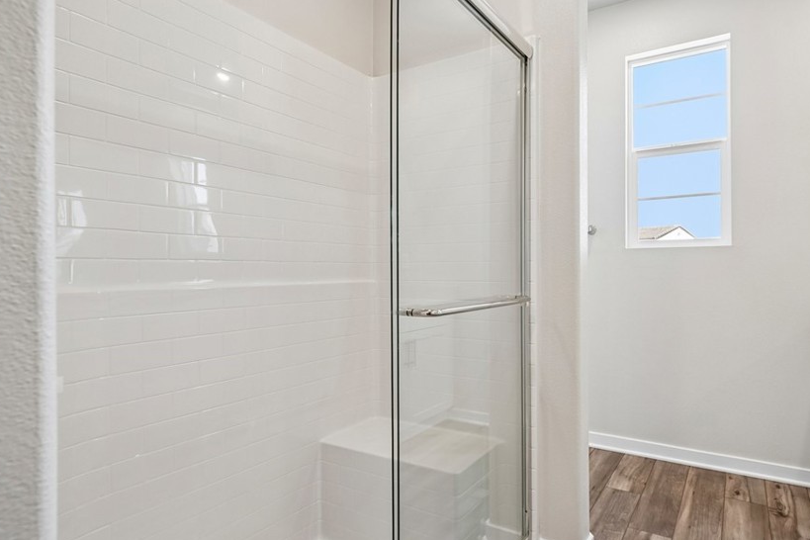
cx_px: 492
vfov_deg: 61.9
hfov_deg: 82.8
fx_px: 450
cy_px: 273
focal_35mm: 20
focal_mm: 16
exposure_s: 1/30
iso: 320
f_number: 7.1
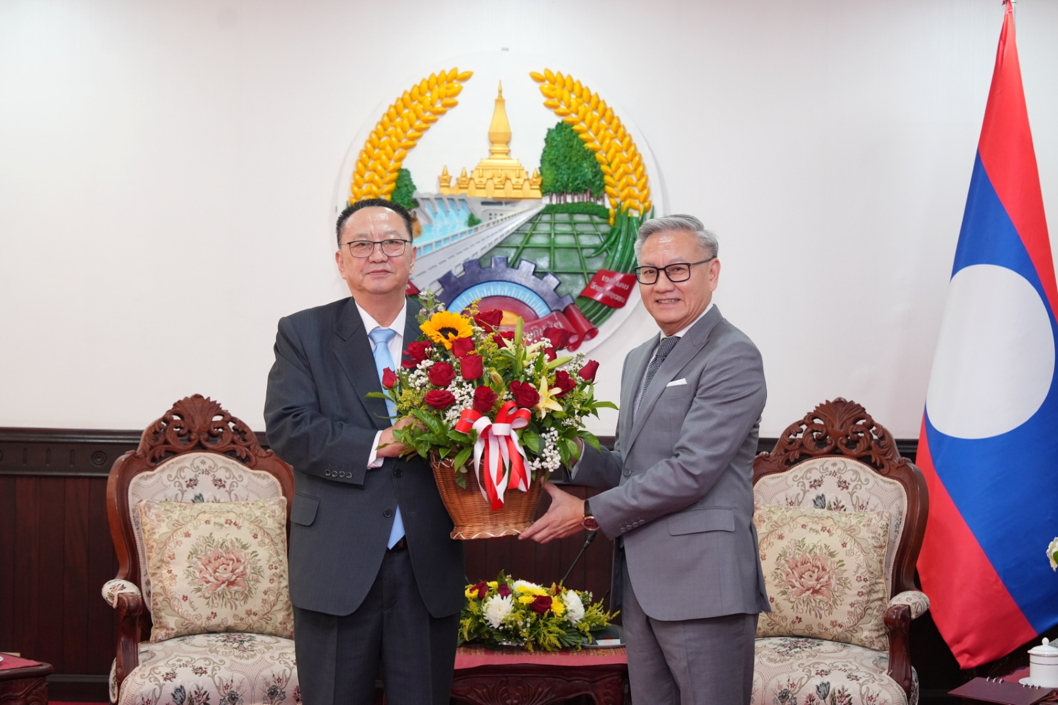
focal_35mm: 61
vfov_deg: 22.3
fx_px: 1792
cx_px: 529
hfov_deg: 32.9
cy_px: 352
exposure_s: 1/160
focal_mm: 61
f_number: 4
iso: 3200
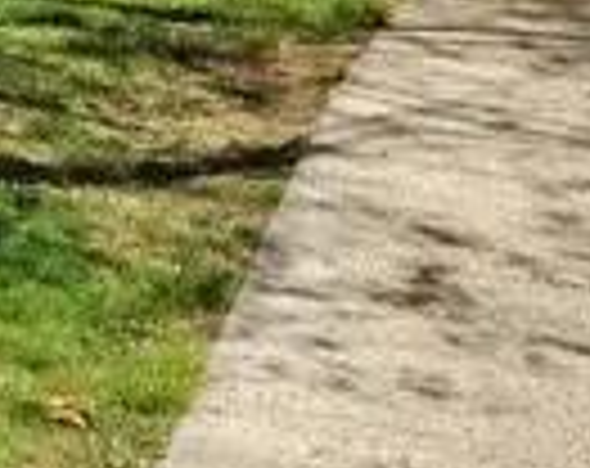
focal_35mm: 176
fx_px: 3064
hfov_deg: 10.7
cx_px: -225
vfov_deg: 7.6
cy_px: -940
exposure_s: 1/1199
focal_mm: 5.4
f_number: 1.8
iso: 20
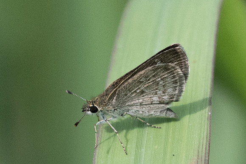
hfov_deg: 2.2
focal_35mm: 919
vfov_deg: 1.5
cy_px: 109
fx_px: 6278
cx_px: 81
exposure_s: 1/1250
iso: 1000
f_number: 7.1
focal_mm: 150
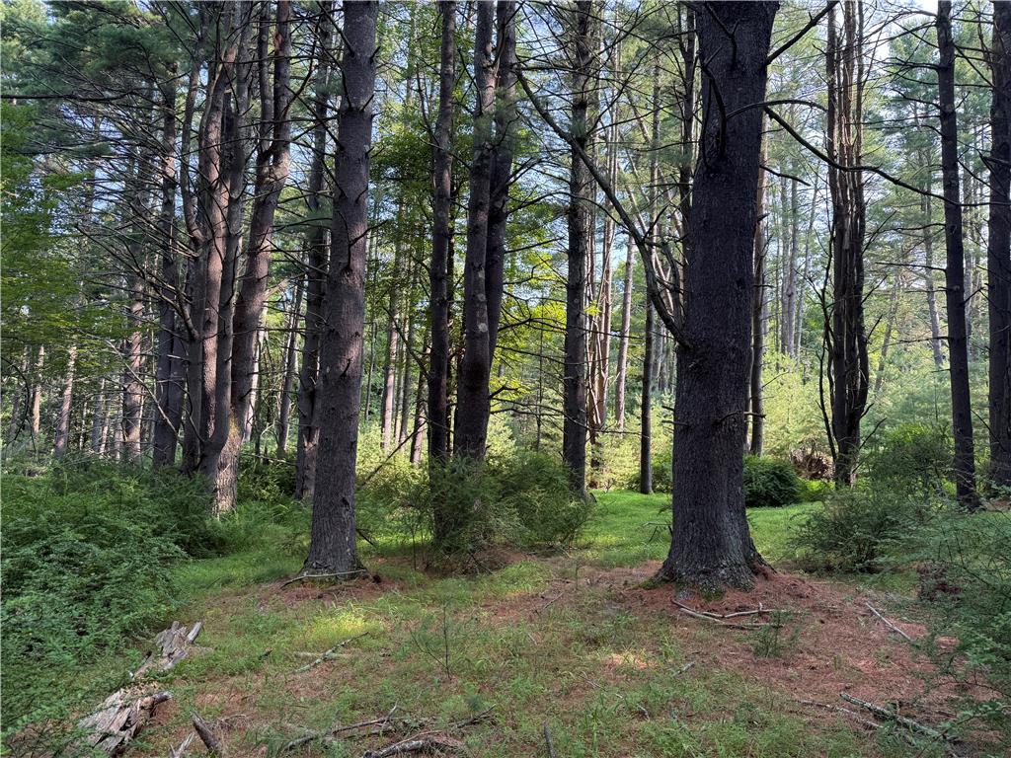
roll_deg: -2.7
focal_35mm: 24
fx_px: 701
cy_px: 379
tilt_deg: +9.5
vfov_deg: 56.8
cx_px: 506
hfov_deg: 71.6
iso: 100
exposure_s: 1/272
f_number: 1.78
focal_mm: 6.76
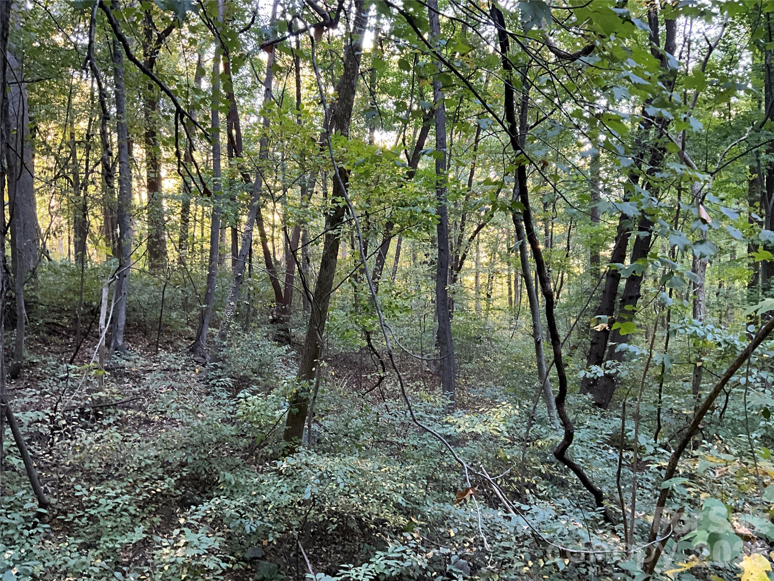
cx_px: 387
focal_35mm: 29
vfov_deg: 48.2
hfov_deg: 61.7
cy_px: 290
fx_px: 648
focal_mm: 3
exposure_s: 1/60
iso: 250
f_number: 1.8
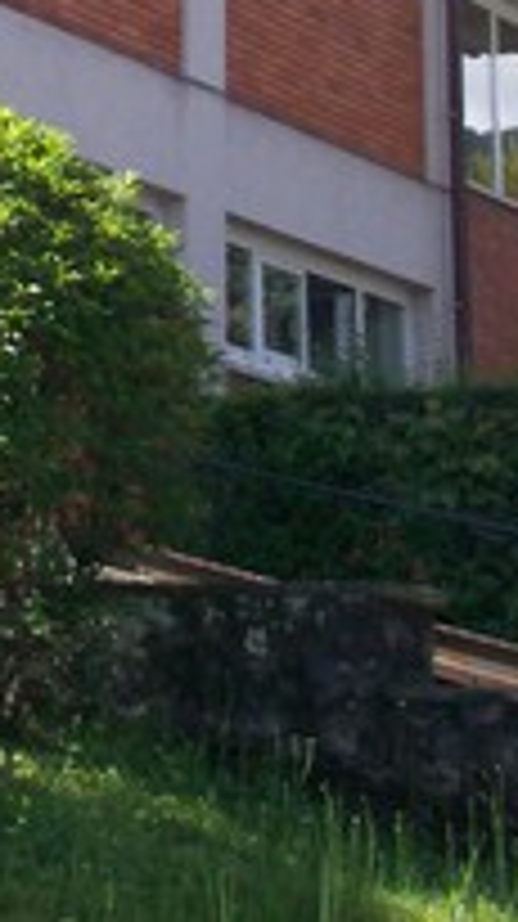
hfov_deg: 8.8
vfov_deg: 15.3
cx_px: -252
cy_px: -254
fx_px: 3279
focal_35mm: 134
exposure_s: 1/255
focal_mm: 6
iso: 100
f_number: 4.5
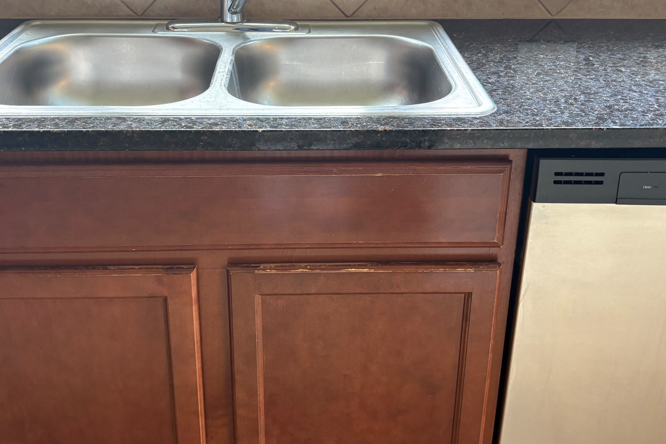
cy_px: 181
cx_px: 332
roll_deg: -0.5
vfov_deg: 31.1
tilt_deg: -23.3
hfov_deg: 45.4
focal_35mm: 43
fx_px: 796
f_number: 1.6
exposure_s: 1/61
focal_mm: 5.96
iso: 125
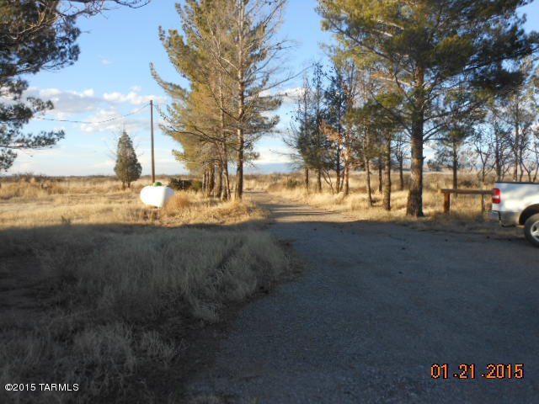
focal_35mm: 28
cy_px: 202
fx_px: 436
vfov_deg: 49.7
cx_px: 270
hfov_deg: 63.4
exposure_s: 1/250
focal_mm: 5
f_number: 3.7
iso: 80
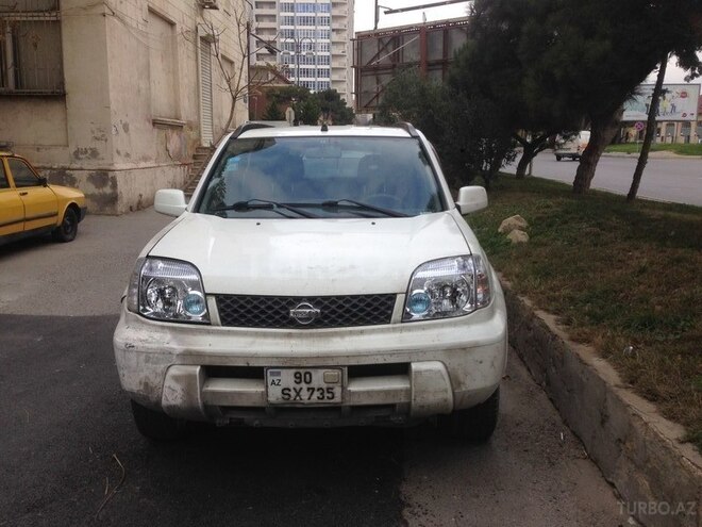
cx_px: 351
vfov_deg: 42.9
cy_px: 264
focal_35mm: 33
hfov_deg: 55.4
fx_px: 669
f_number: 2.4
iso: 50
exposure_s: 1/609
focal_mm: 4.12
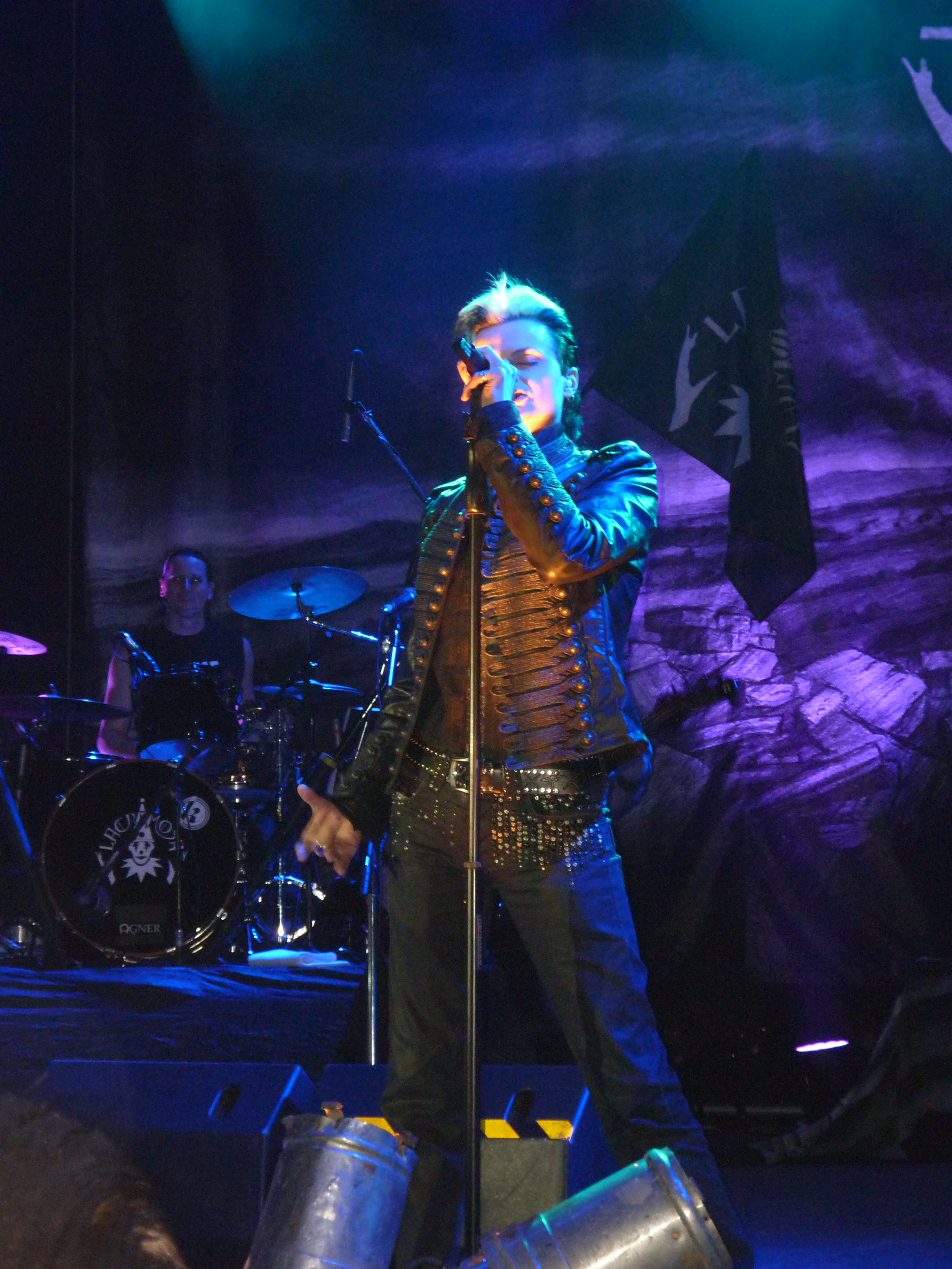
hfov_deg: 19.6
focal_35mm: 75
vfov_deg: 26.0
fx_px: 2750
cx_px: 476
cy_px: 634
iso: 400
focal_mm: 12.4
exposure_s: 1/40
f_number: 4.1
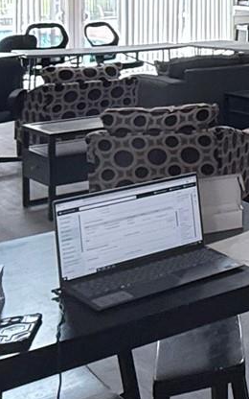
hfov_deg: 16.1
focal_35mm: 57
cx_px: 533
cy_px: 151
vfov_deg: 35.5
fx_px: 619
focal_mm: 2.22
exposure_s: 1/99
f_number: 2.2
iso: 250
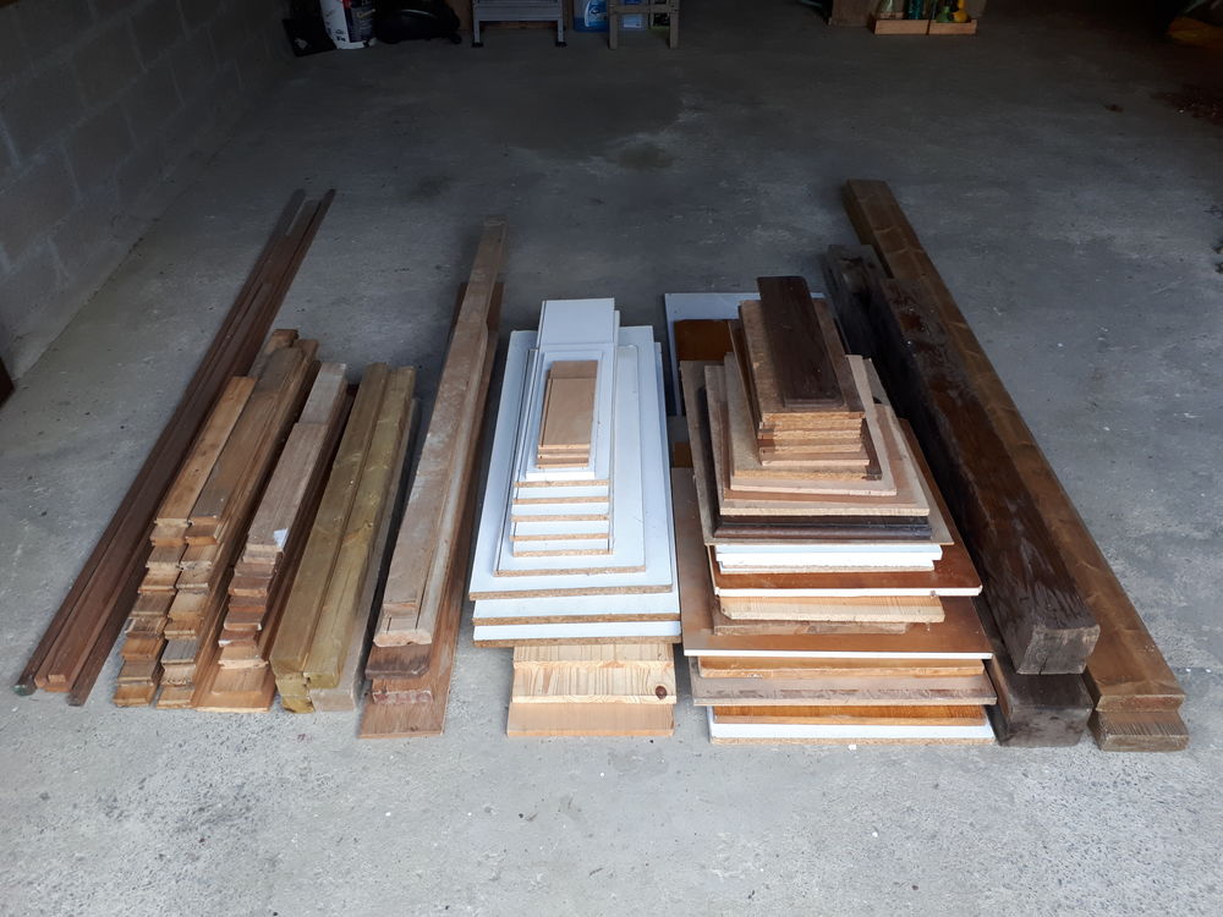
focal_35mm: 27
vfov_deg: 51.4
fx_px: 954
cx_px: 612
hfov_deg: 65.3
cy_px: 458
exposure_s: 1/50
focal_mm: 3.6
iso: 50
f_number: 1.9
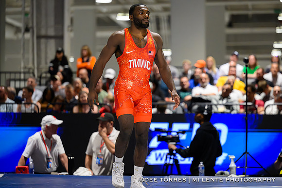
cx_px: 154
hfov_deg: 13.3
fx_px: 1208
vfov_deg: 8.9
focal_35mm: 154
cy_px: 87
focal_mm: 140
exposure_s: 1/640
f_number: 2.8
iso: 10000
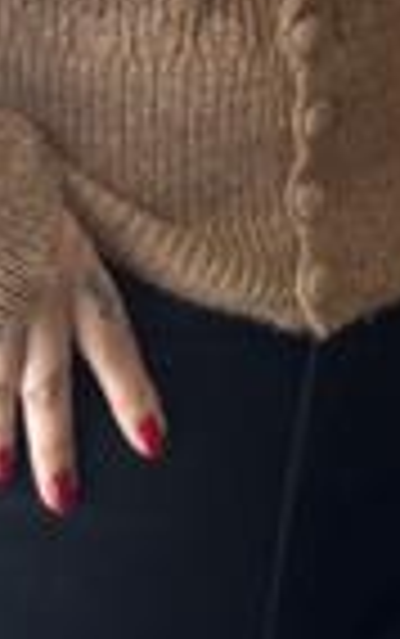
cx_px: 76
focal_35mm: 148
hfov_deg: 8.9
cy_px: -187
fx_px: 2576
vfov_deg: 13.6
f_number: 1.78
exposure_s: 1/195
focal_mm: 6.86
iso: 80
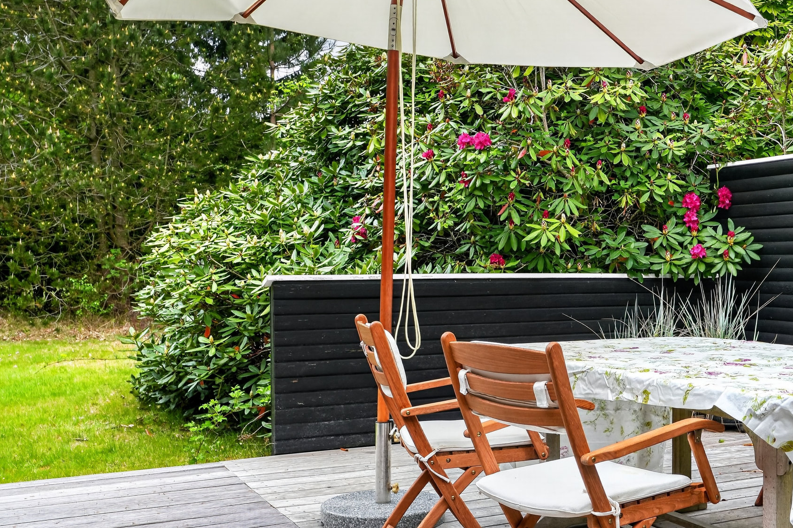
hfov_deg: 41.0
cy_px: 296
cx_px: 575
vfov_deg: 28.6
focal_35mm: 47
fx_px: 1035
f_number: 9
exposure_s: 1/40
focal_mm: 31
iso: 400
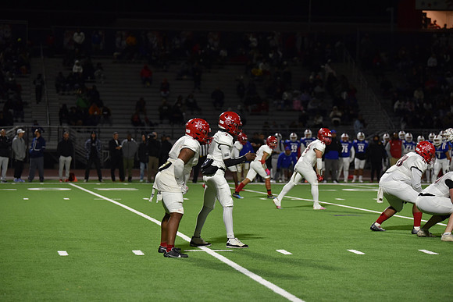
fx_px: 1573
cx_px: 226
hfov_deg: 16.4
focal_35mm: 125
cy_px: 151
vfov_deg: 11.0
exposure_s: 1/500
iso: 1600
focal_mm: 125
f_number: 2.8
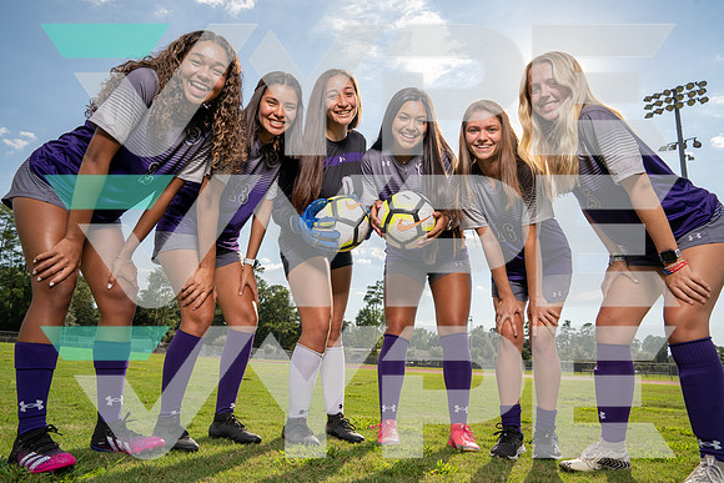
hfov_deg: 71.5
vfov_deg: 51.3
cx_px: 362
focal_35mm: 25
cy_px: 242
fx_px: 503
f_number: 8
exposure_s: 1/640
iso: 250
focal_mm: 25
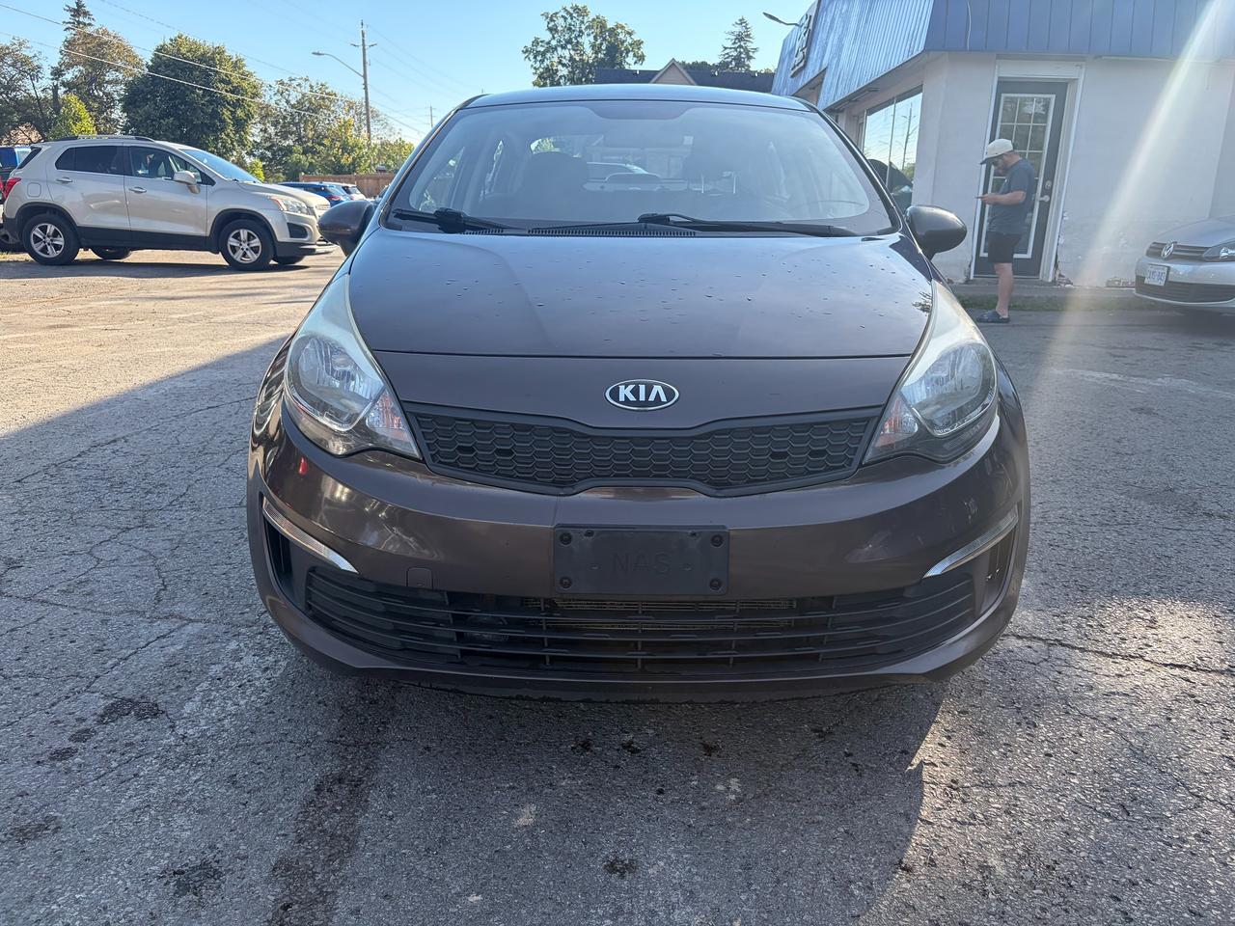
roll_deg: -1.0
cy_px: 463
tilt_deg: -14.4
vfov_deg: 53.1
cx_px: 618
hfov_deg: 67.3
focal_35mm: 26
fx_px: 928
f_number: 1.6
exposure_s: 1/895
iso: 64
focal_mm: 5.96
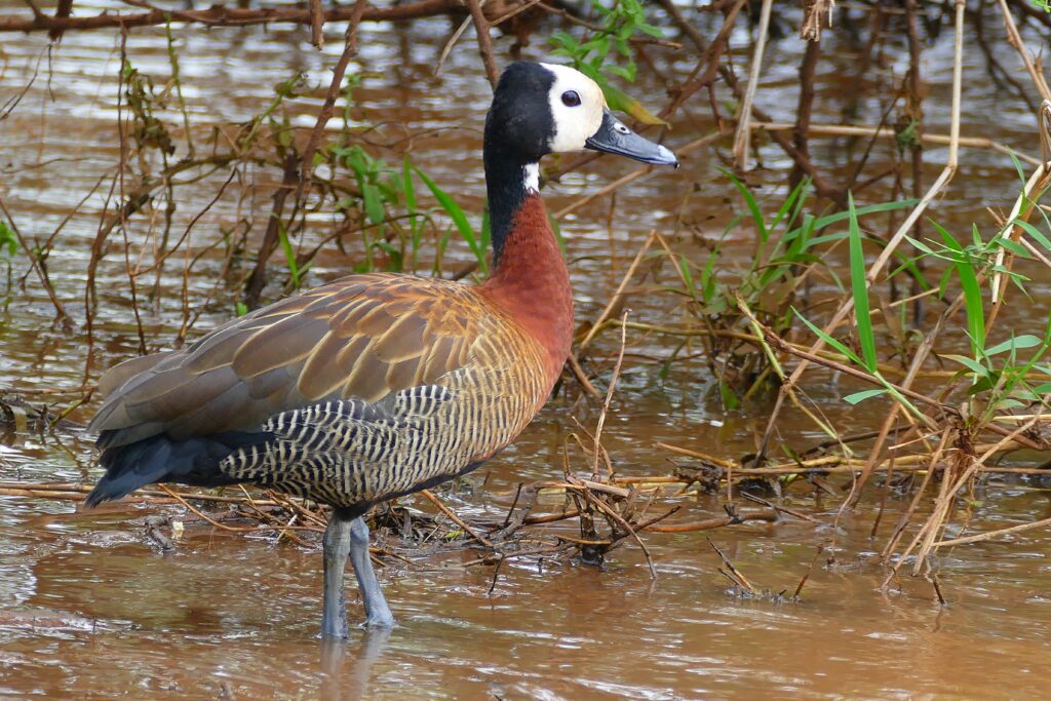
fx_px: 23357
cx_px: 526
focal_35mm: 800
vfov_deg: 1.7
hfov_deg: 2.6
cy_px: 350
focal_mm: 146
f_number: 4
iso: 160
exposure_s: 1/80
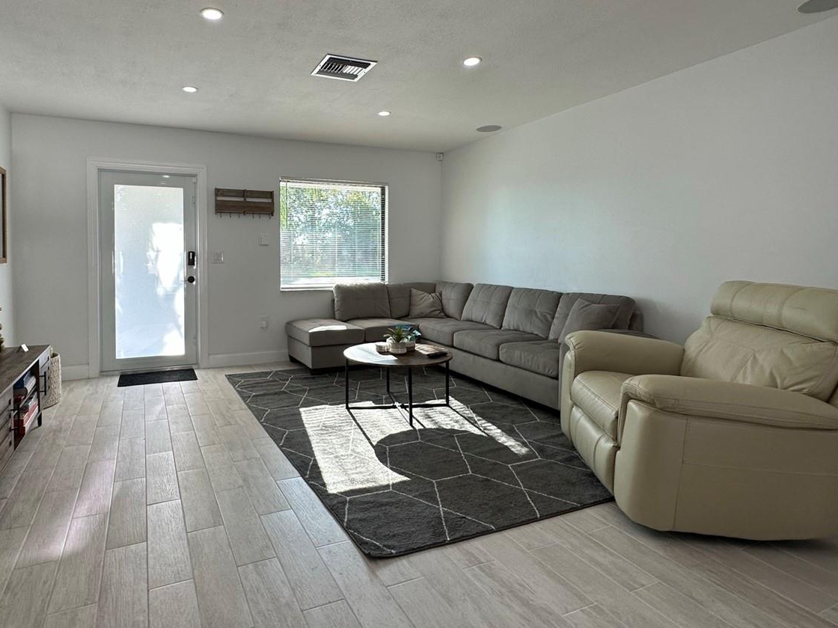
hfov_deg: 80.7
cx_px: 332
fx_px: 484
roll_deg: +0.3
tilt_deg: -1.1
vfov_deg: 65.6
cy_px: 268
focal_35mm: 20
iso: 50
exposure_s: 1/120
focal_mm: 2.22
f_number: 2.2
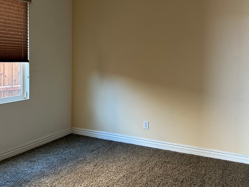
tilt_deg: -3.2
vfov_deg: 36.6
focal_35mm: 39
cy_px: 70
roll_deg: +0.8
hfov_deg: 47.6
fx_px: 280
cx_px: 100
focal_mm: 5.96
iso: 160
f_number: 1.6
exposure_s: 1/60
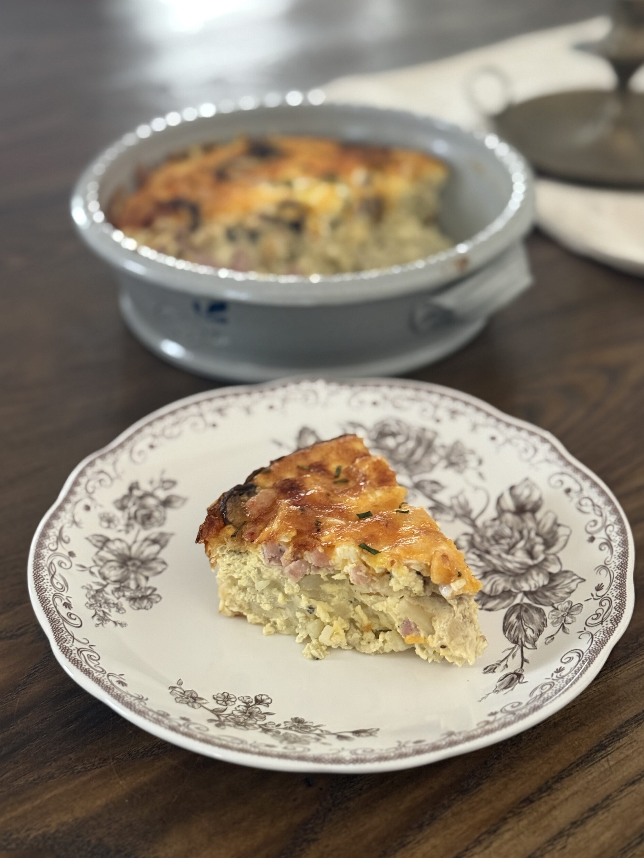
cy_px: 426
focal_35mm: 49
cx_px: 328
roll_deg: -0.4
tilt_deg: -34.6
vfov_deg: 38.9
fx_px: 1215
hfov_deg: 29.7
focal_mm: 6.76
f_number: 1.78
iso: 500
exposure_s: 1/30
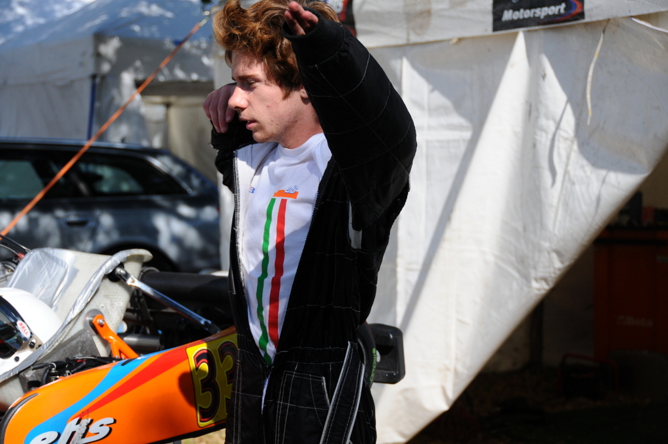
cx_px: 334
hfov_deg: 22.6
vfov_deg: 15.1
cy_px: 222
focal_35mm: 90
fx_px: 1668
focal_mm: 60
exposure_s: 1/2500
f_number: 4.8
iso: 400
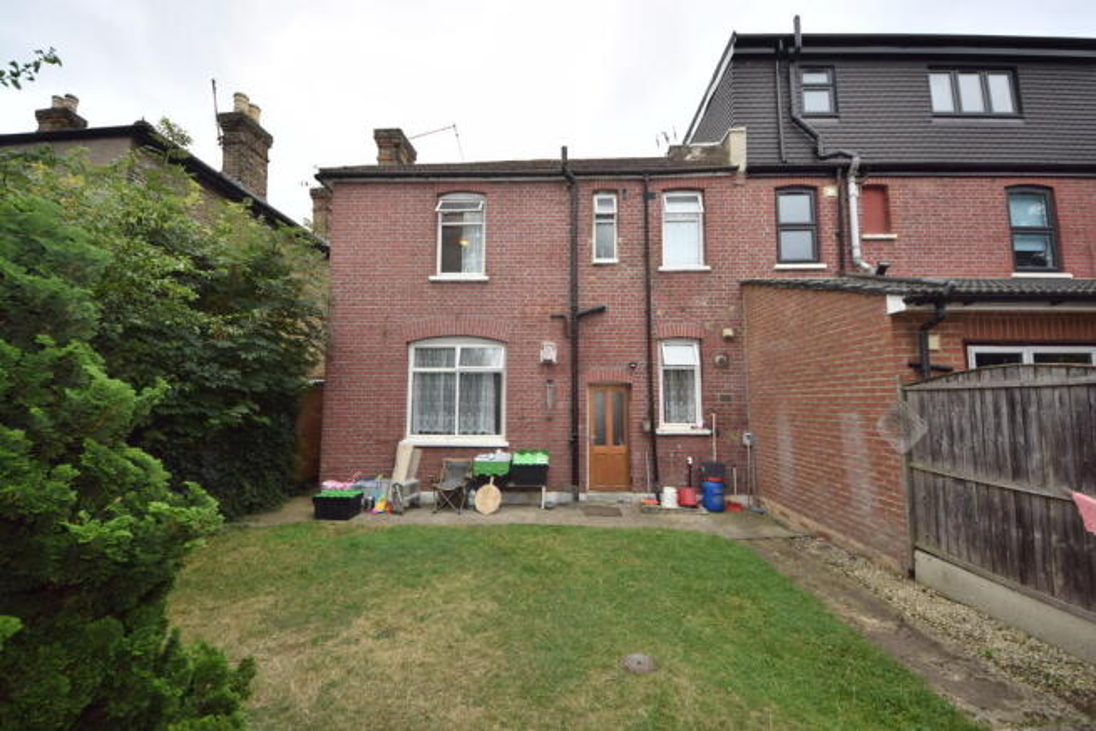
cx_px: 548
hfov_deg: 85.4
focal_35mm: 20
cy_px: 366
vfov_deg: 63.2
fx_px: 594
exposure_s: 1/125
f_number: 5.6
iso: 100
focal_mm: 13
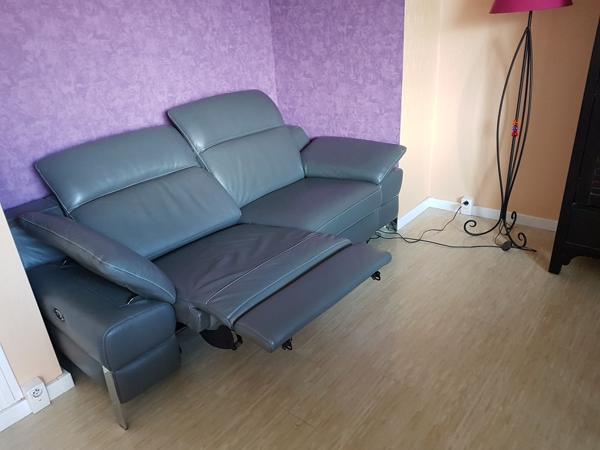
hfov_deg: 67.3
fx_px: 451
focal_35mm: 26
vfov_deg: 53.1
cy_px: 225
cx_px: 300
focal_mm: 4.2
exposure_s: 1/16
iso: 200
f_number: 1.7
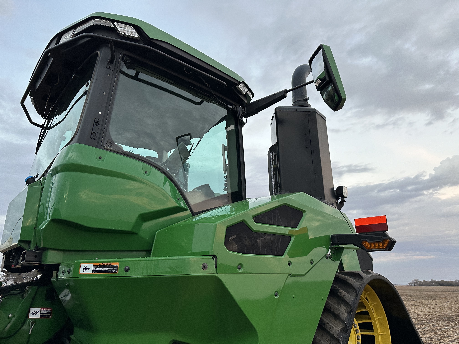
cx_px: 230
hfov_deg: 71.6
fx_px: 318
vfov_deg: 56.8
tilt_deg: +21.1
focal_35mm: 24
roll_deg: +1.9
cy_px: 172
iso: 250
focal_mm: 6.86
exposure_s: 1/100
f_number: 1.78
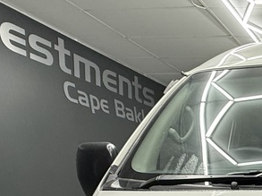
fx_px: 370
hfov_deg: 29.0
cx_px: 366
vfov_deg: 23.2
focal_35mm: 49
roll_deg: -0.2
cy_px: 303
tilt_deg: -13.9
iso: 160
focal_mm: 2.22
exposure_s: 1/100
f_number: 2.2
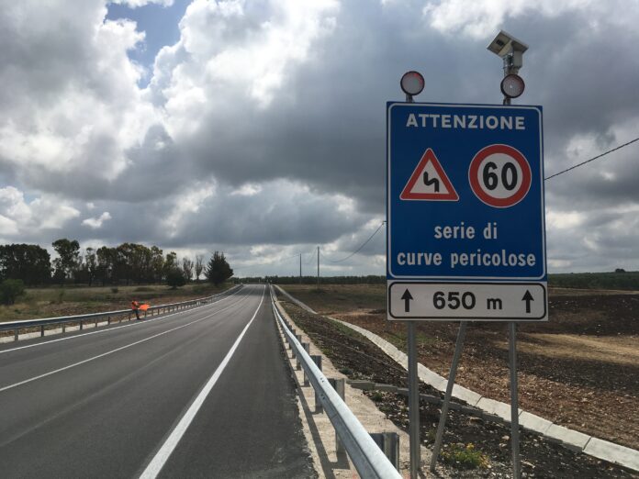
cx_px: 320
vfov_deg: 48.2
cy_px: 240
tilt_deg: +3.8
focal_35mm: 29
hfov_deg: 61.7
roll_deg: +0.5
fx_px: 535
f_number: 2.2
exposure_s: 1/4525
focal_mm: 4.15
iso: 25
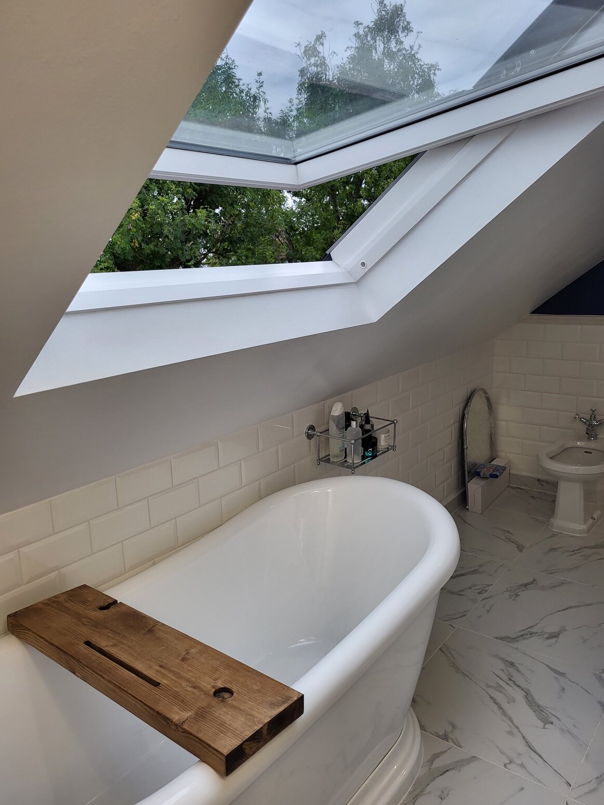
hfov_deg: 51.4
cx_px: 304
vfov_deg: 65.3
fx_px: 628
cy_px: 409
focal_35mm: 27
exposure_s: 1/100
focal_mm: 5.4
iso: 100
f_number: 1.8
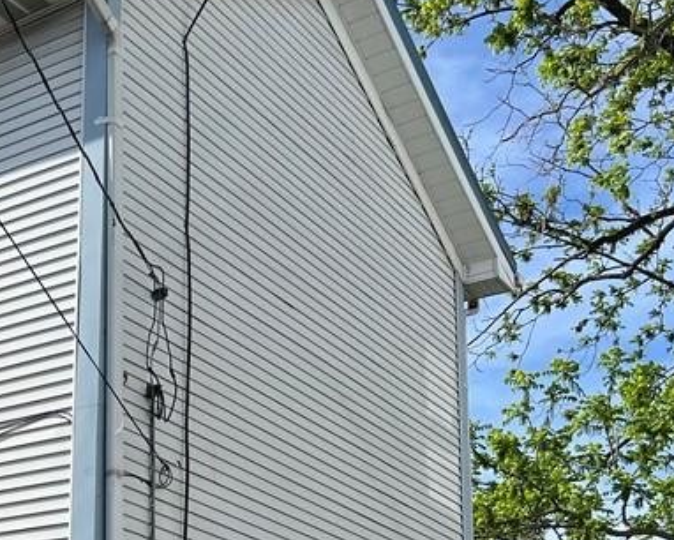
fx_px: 1357
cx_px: -97
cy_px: 568
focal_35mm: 68
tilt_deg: +10.8
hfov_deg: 25.5
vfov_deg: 21.5
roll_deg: -3.3
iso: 50
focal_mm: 5.7
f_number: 1.5
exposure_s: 1/4444
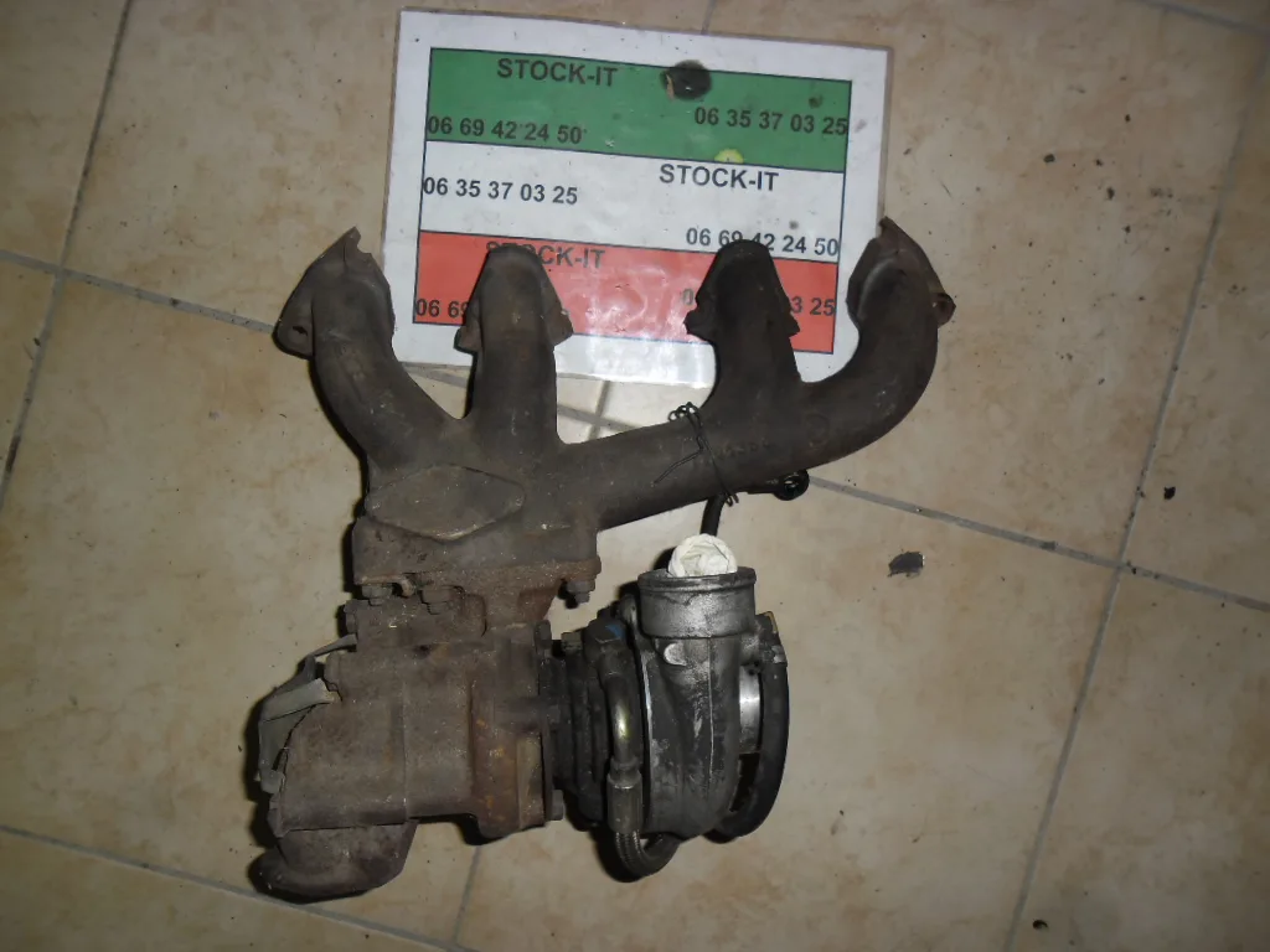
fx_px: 991
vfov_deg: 51.4
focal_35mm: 27
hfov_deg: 65.3
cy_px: 476
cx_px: 635
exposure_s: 1/45
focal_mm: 4.9
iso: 80
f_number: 3.5
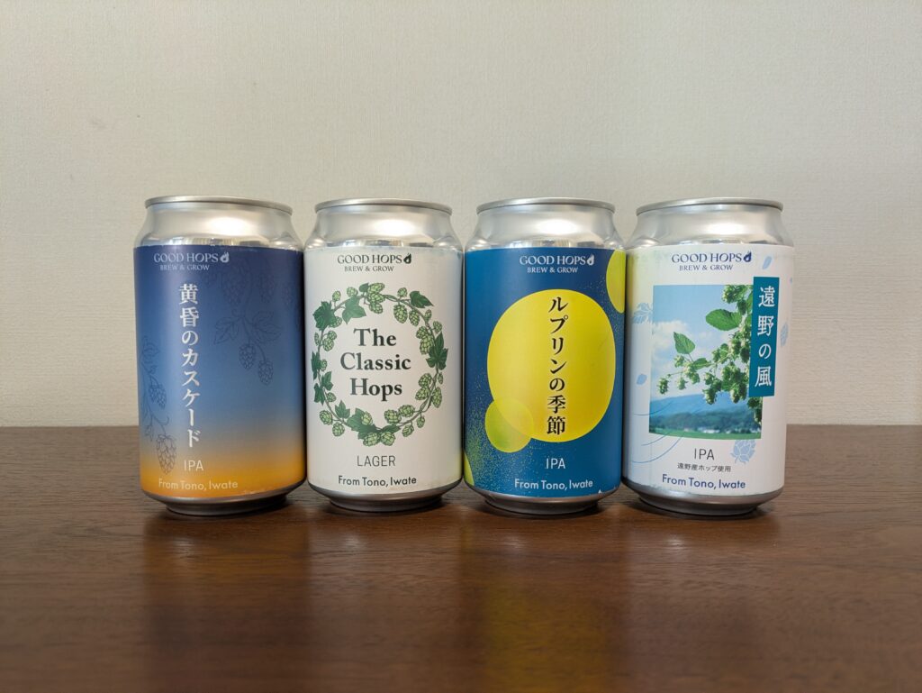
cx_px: 461
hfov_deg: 69.4
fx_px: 666
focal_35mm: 25
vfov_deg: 54.9
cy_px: 346
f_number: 1.89
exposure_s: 1/60
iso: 116
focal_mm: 5.43
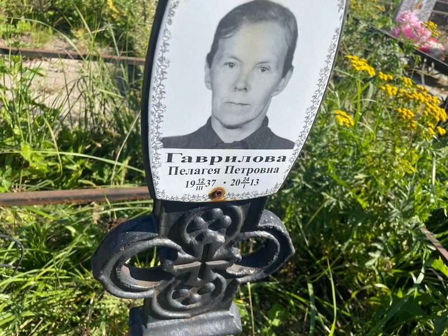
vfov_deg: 53.1
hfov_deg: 67.3
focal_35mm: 26
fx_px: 336
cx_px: 224
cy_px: 168
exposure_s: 1/2882
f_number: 1.6
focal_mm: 4.2
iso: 32
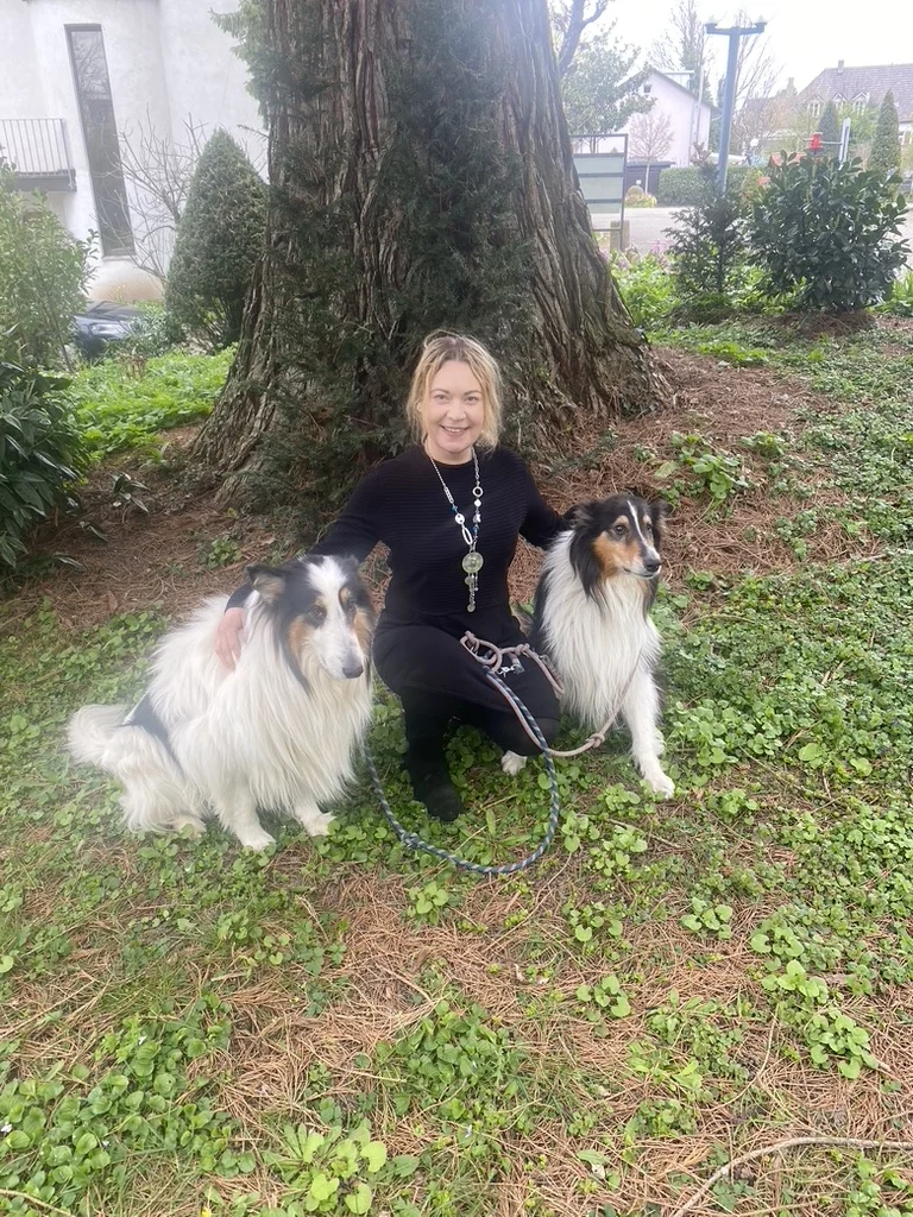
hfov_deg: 53.1
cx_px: 456
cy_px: 608
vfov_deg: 67.3
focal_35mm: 26
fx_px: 914
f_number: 1.8
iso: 50
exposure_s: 1/121
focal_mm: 4.25
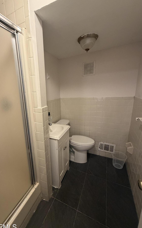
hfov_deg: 69.8
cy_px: 115
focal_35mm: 16
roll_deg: +3.9
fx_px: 99
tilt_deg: -13.1
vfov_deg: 97.8
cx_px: 51
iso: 400
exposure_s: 1/60
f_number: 2.2
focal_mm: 2.22
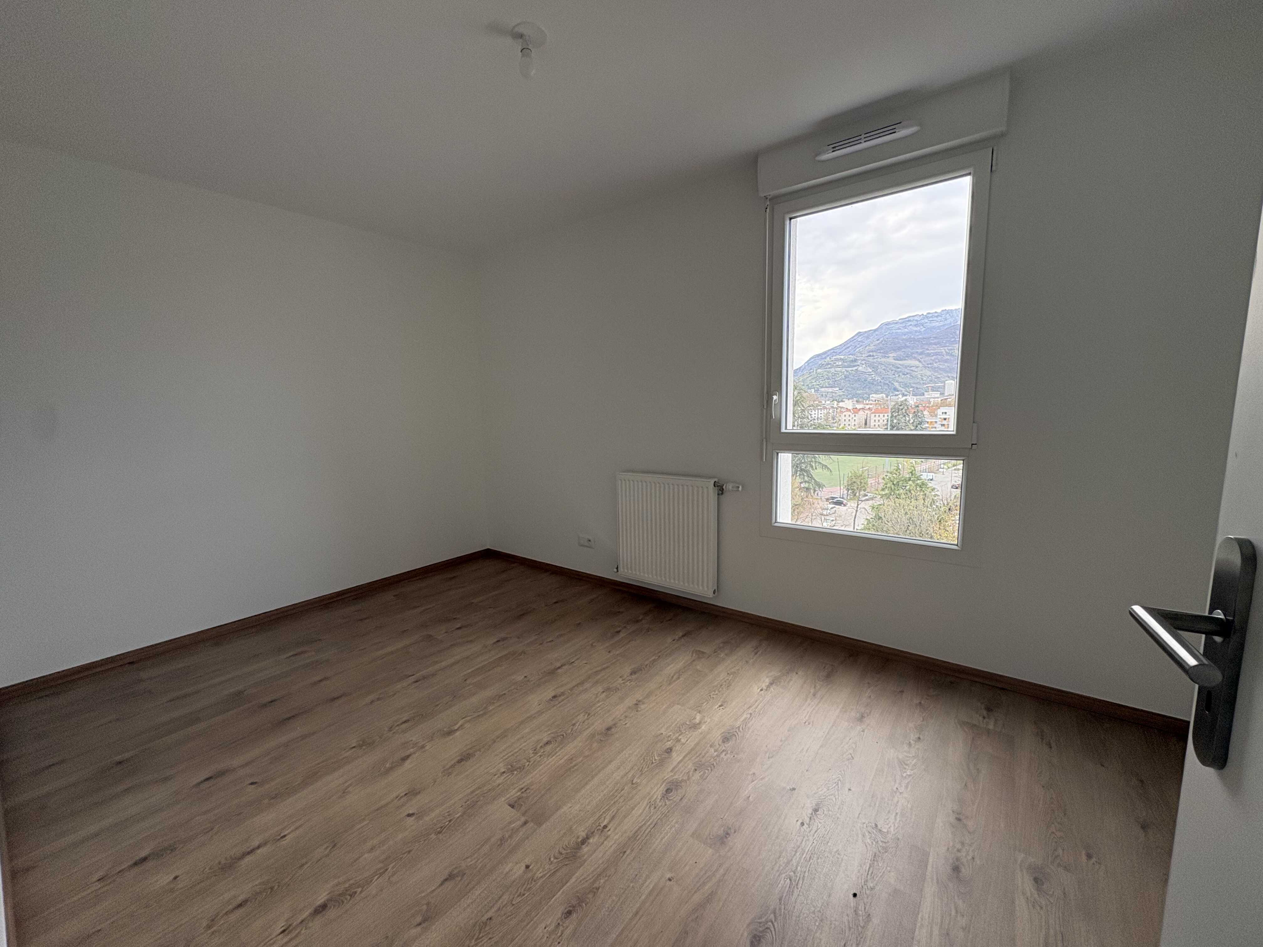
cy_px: 474
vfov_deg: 85.7
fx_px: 511
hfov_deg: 102.1
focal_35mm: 14
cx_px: 632
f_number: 2.2
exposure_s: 1/99
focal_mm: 2.22
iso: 160
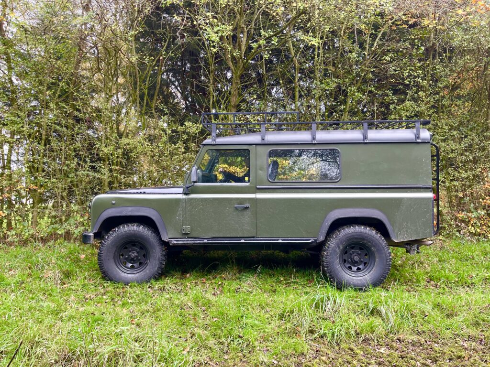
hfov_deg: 69.4
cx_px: 245
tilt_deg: +3.3
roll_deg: +0.3
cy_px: 184
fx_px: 354
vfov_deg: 54.9
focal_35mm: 25
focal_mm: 5.1
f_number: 1.6
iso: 64
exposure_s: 1/121
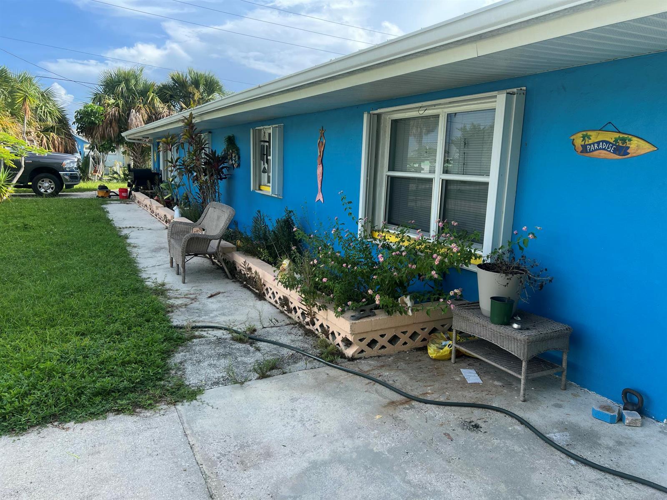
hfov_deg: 67.3
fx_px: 501
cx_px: 334
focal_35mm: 26
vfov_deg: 53.1
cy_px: 250
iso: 50
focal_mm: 5.7
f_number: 1.5
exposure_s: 1/1058
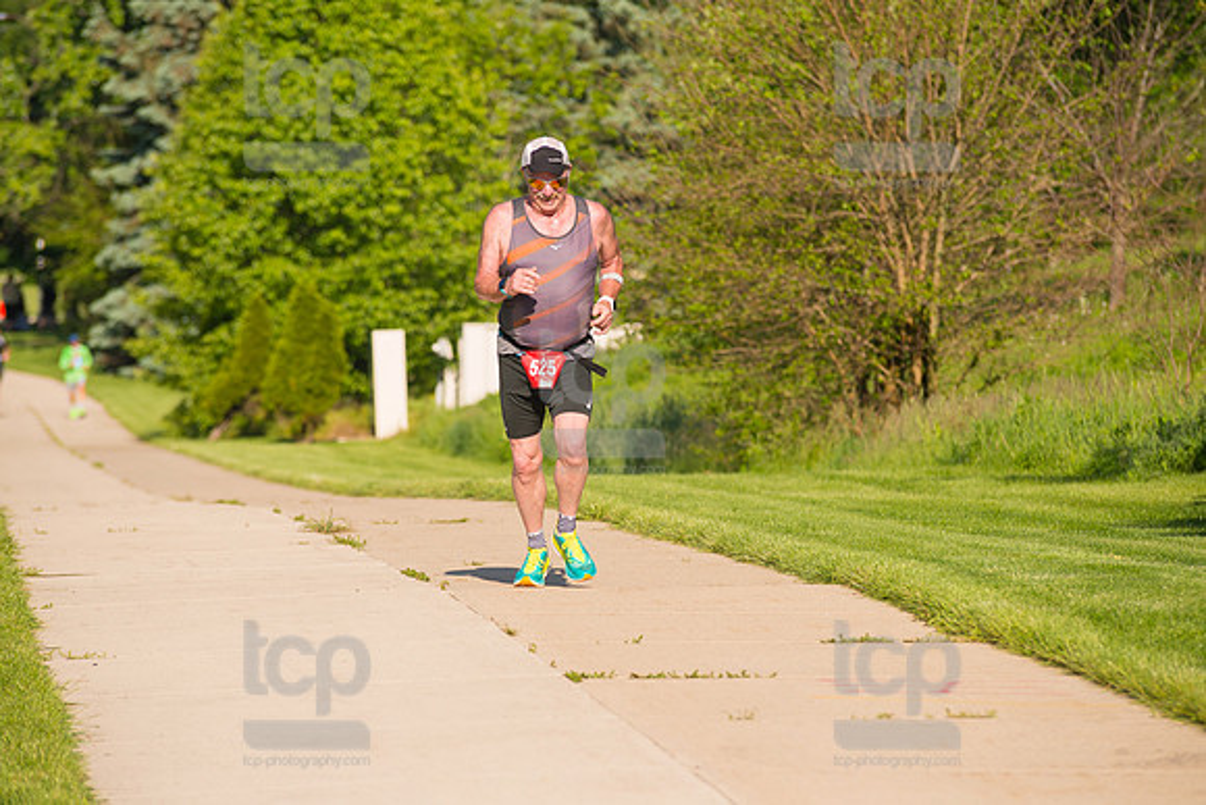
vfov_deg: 6.9
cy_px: 402
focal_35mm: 200
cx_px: 603
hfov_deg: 10.3
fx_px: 6701
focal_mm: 200
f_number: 5.6
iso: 400
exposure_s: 1/2000
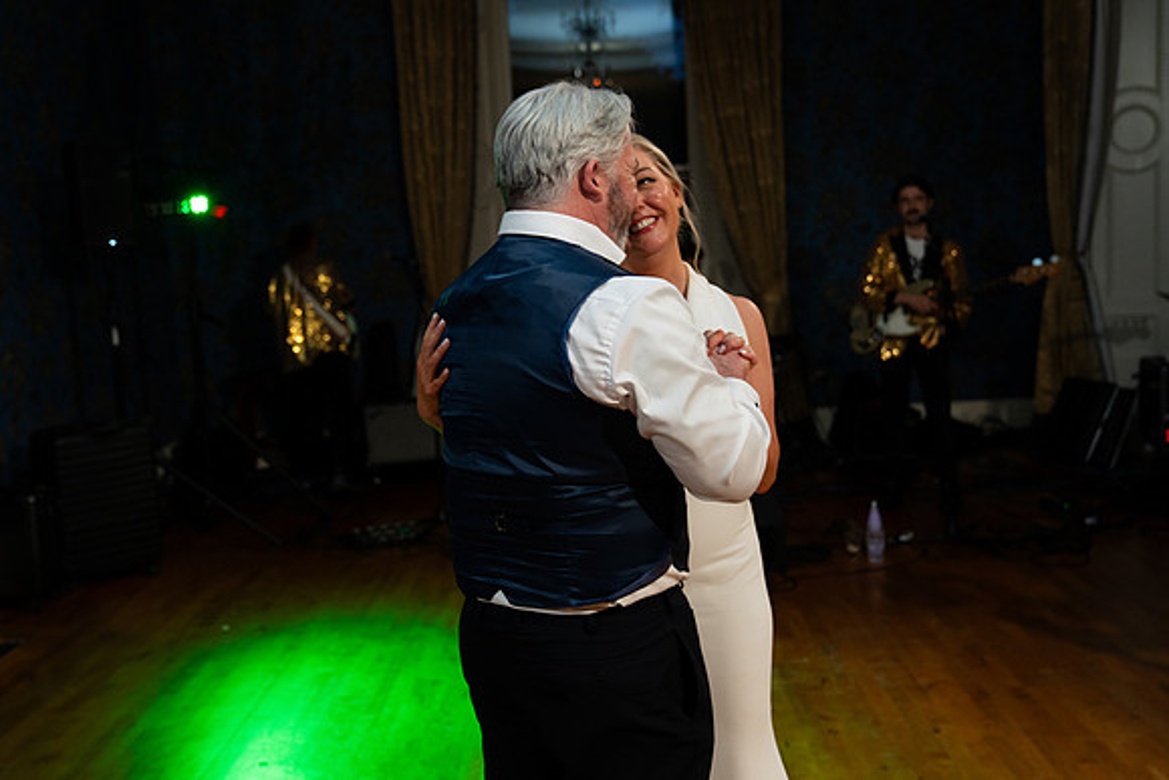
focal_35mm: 37
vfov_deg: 36.0
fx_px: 1202
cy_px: 390
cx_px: 584
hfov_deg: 51.9
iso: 1250
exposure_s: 1/160
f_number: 2.8
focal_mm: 37
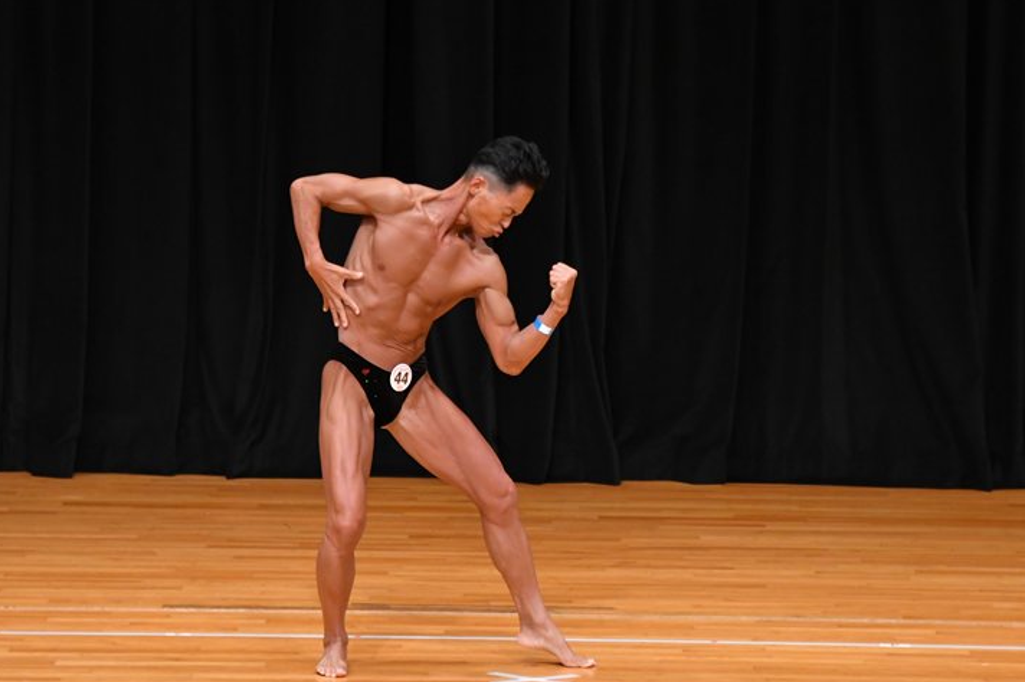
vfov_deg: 4.7
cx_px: 503
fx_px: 8367
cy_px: 365
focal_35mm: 294
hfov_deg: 7.0
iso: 3200
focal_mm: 180
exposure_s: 1/400
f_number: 5.6
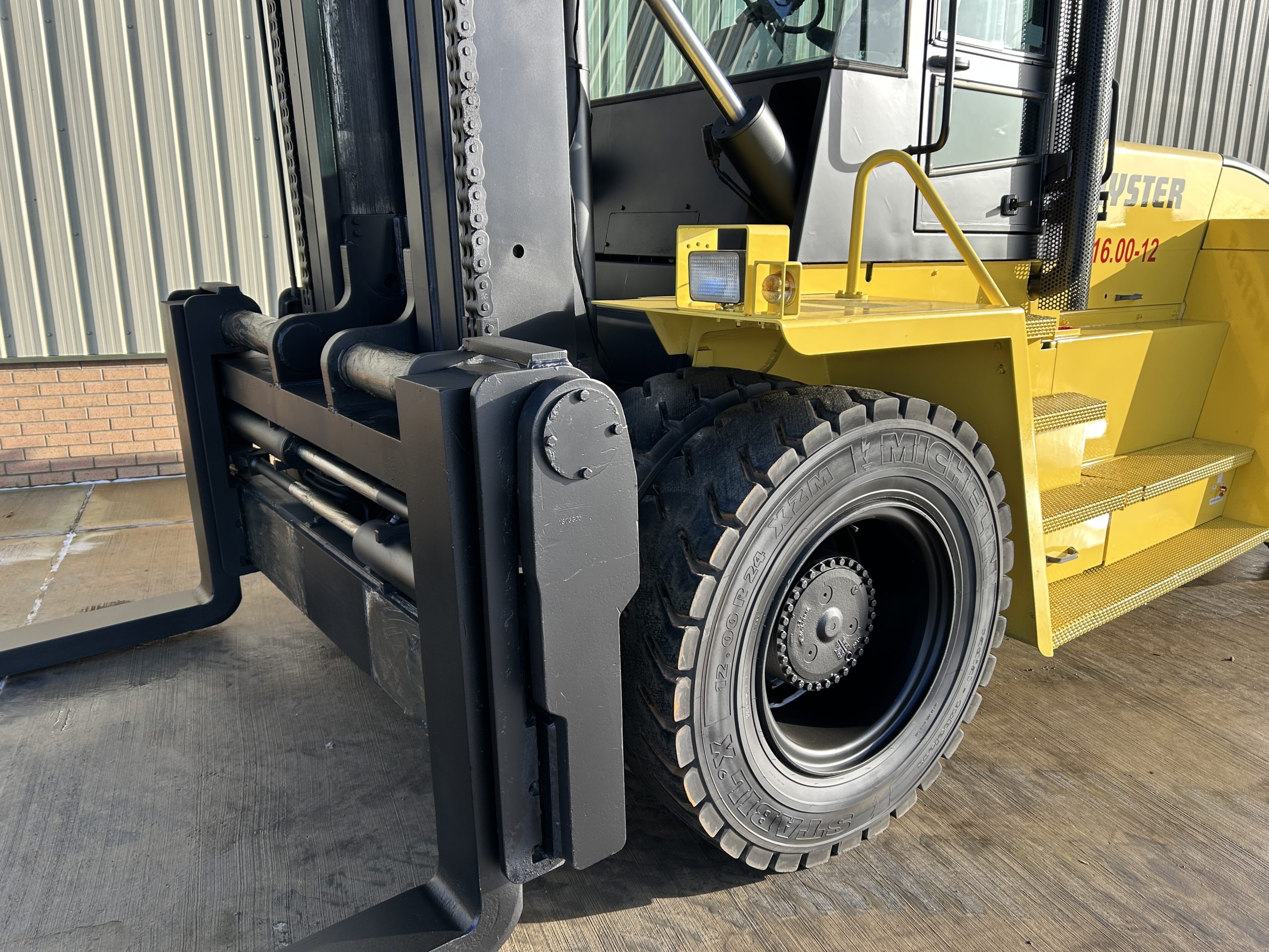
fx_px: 953
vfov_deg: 53.1
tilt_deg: -13.9
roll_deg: -0.6
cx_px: 634
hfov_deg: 67.3
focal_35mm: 26
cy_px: 476
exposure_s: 1/909
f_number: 1.5
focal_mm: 5.7
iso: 50
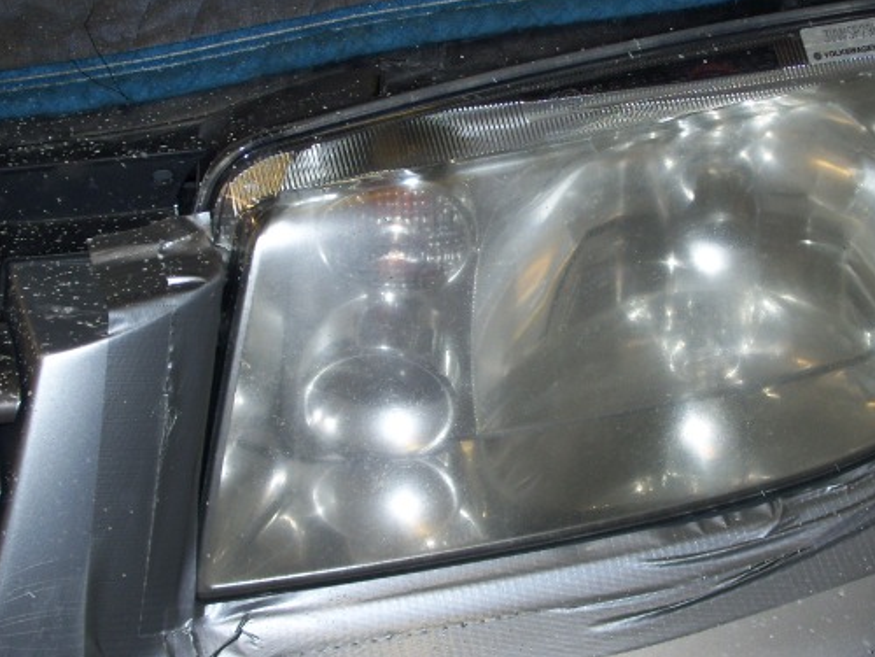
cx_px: 514
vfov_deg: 15.1
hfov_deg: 20.0
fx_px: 2477
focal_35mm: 98
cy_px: 332
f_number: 4
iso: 80
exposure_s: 1/50
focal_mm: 11.6
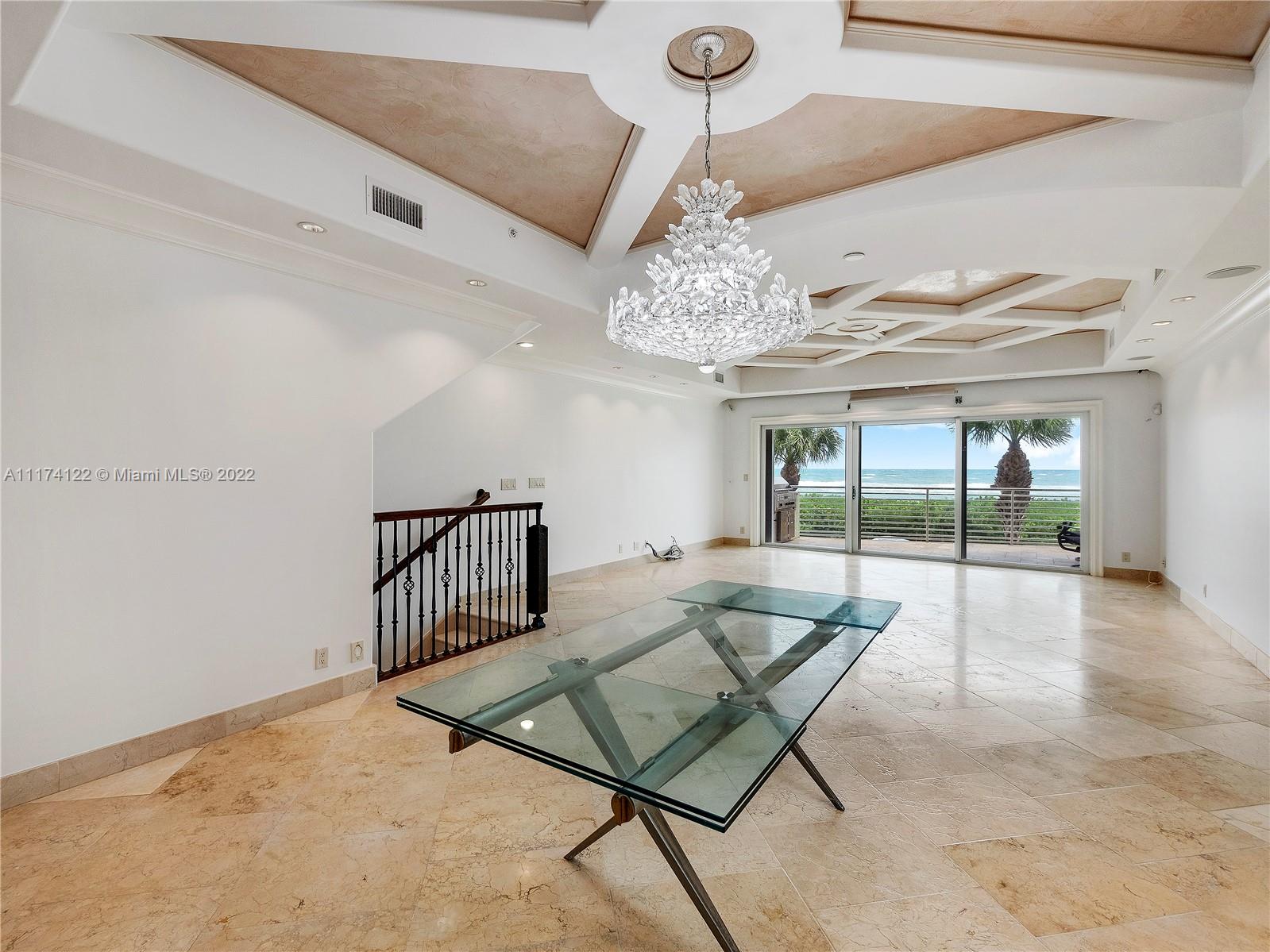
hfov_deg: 102.1
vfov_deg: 85.7
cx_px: 635
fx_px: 514
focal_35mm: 14
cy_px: 476
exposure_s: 1/200
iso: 200
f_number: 5.6
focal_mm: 7
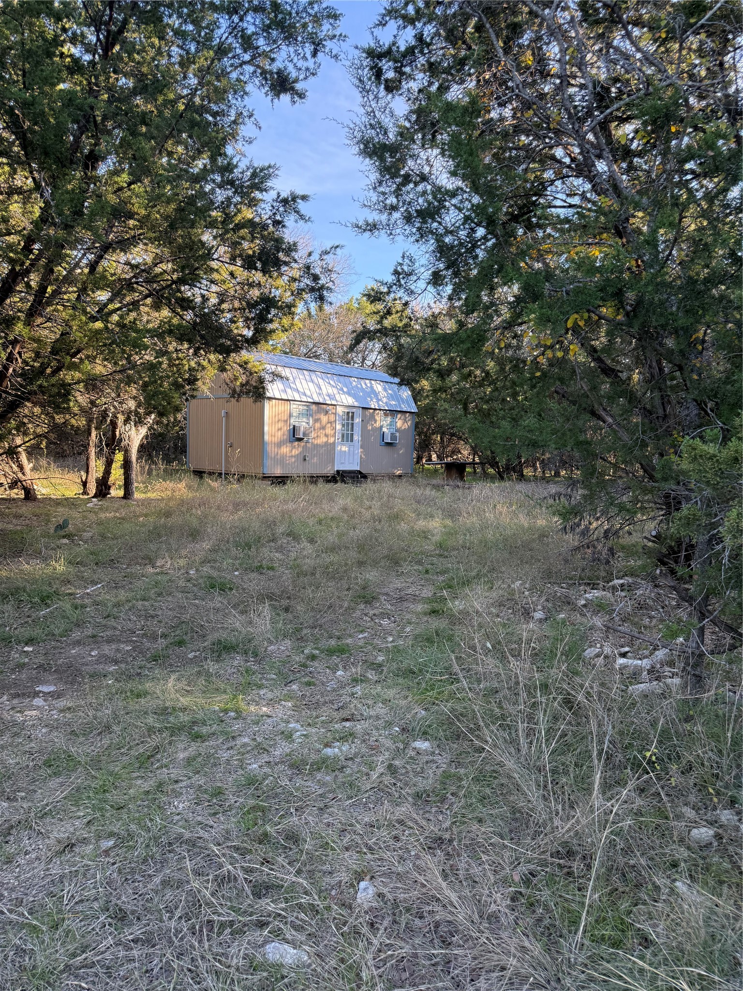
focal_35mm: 24
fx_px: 687
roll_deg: -3.8
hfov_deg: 56.8
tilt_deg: -3.8
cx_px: 372
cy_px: 496
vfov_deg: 71.6
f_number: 1.78
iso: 100
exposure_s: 1/258
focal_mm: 6.76
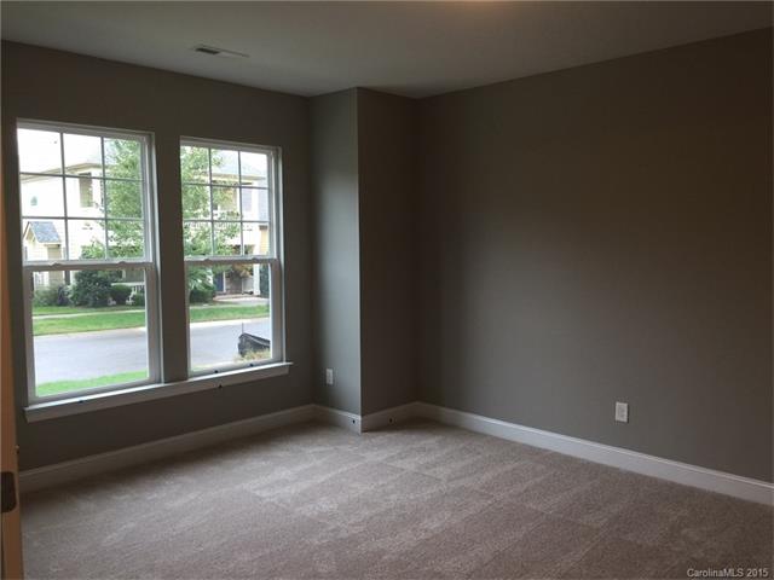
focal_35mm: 29
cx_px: 387
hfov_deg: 61.7
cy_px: 290
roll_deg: -0.3
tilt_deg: -3.8
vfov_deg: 48.2
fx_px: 648
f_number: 2.2
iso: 40
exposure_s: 1/40
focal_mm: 4.15
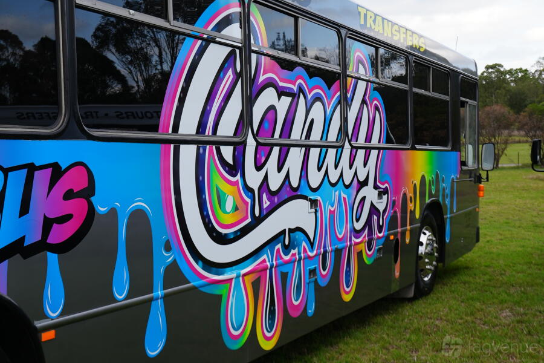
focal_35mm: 35
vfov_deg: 37.9
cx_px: 272
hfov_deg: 54.4
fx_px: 529
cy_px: 182
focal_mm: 35
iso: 80
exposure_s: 1/125
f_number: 5
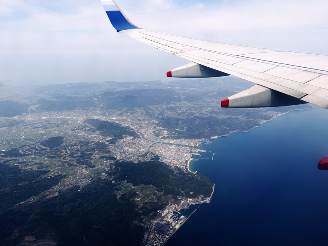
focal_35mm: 24
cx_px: 164
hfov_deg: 71.6
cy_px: 123
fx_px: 227
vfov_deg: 56.8
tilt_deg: -18.3
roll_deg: +0.7
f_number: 1.78
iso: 64
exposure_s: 1/3891
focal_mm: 6.76
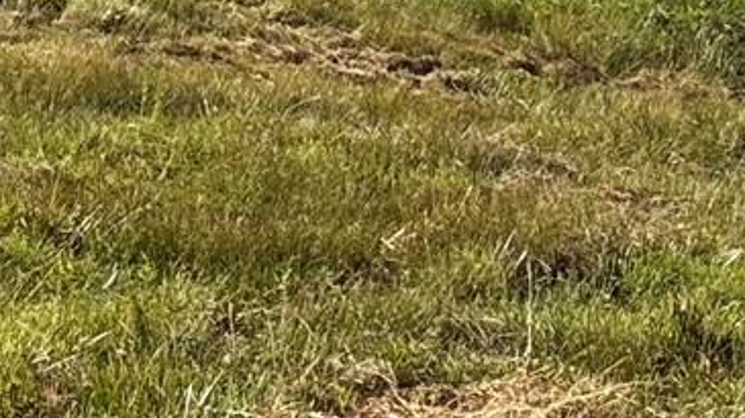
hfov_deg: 6.7
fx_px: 6280
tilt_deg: +6.0
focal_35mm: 318
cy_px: -595
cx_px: -184
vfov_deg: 3.8
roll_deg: -2.6
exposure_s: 1/3125
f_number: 1.6
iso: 40
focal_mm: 5.96
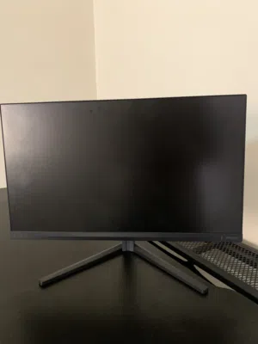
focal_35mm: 26
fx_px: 258
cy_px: 172
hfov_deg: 53.1
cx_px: 129
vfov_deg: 67.3
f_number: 1.8
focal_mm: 4.25
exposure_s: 1/25
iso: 500
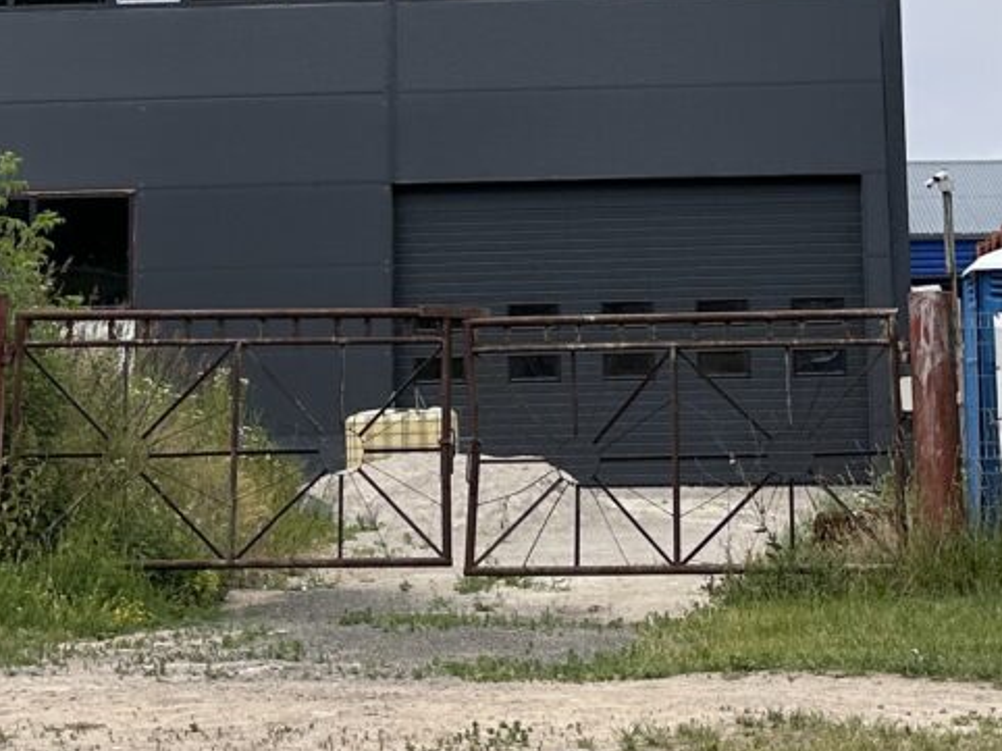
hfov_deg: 36.6
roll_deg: +2.2
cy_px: 108
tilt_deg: +9.5
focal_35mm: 51
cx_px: 245
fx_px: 1476
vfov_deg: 27.7
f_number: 1.78
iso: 80
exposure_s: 1/6623
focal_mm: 6.86
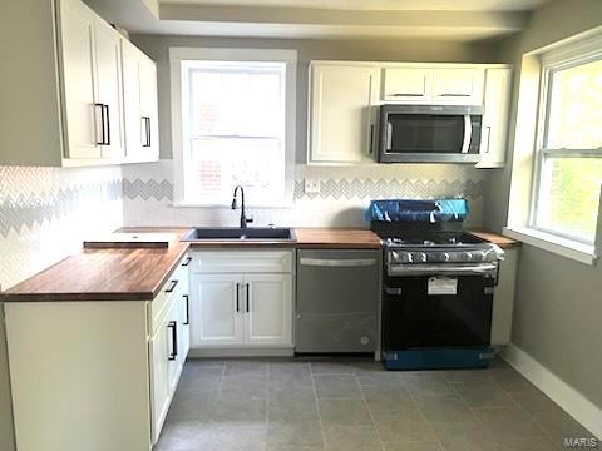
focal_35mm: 26
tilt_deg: -8.9
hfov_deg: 67.3
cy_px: 226
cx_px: 301
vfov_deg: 53.1
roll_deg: -0.7
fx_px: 452
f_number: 1.5
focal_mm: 5.7
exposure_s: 1/84
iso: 125
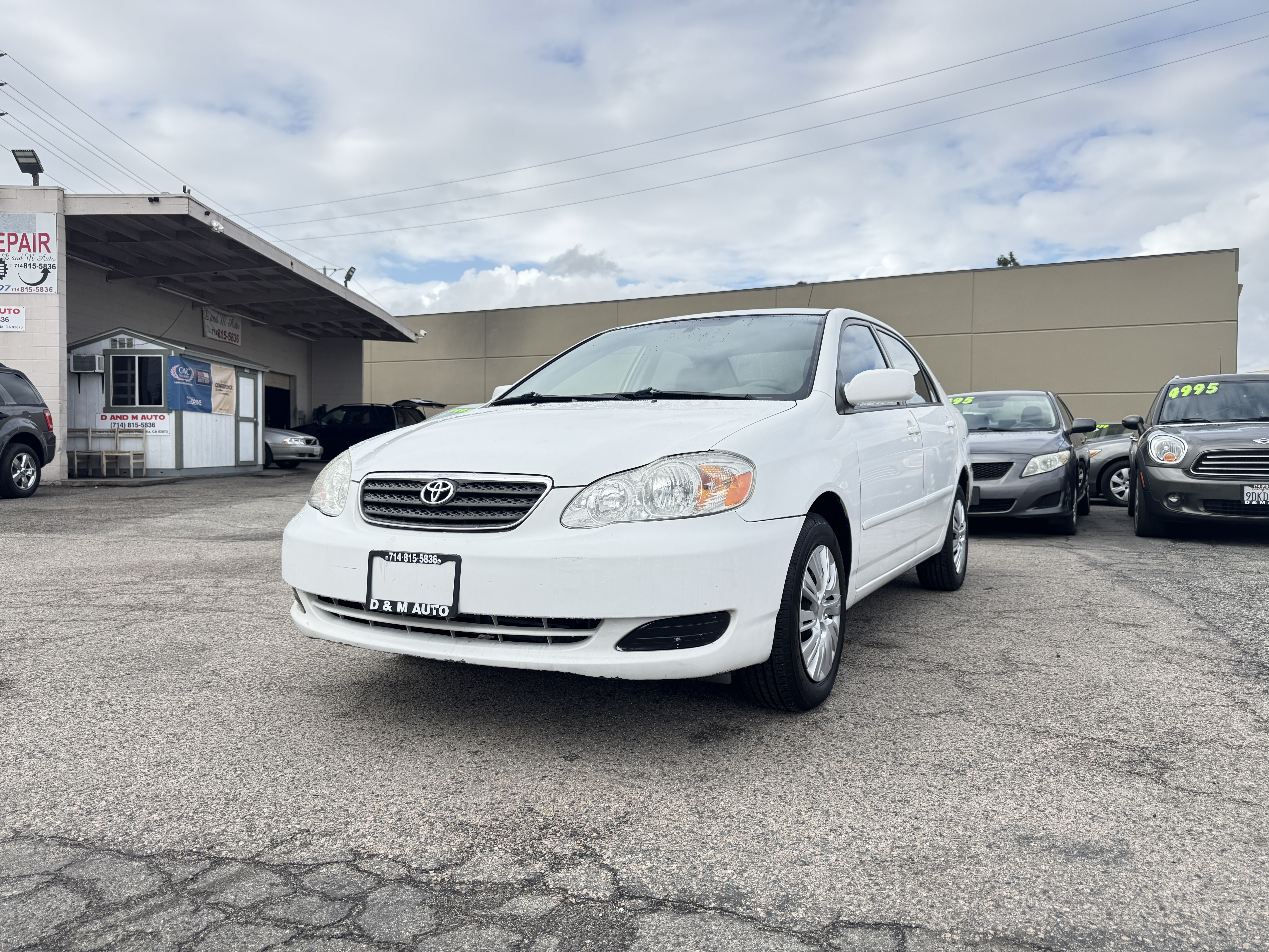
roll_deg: -0.8
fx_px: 880
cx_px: 634
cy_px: 476
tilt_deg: -2.5
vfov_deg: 56.8
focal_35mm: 24
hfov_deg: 71.6
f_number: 1.78
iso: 80
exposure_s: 1/2331
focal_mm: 6.76
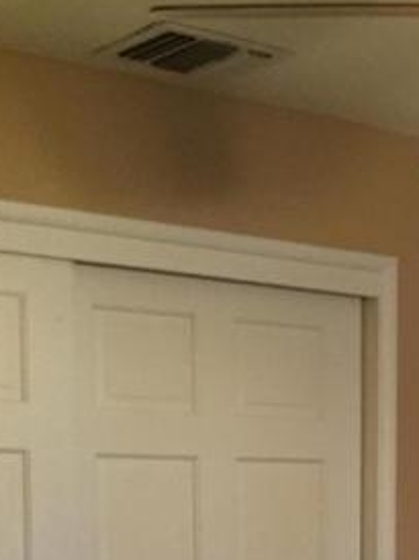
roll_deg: -0.9
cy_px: 613
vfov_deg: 21.4
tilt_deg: -4.3
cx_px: 509
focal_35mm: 87
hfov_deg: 16.2
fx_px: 1406
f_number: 2.4
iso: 250
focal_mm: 3.3
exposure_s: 1/24
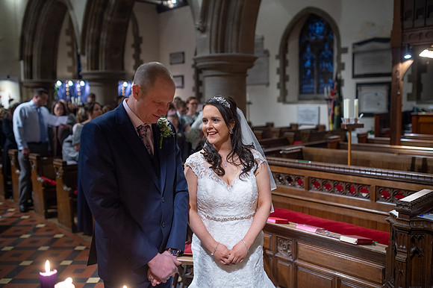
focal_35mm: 35
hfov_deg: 54.5
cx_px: 216
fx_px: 421
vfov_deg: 37.8
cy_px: 144
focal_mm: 35
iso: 1600
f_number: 2
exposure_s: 1/100
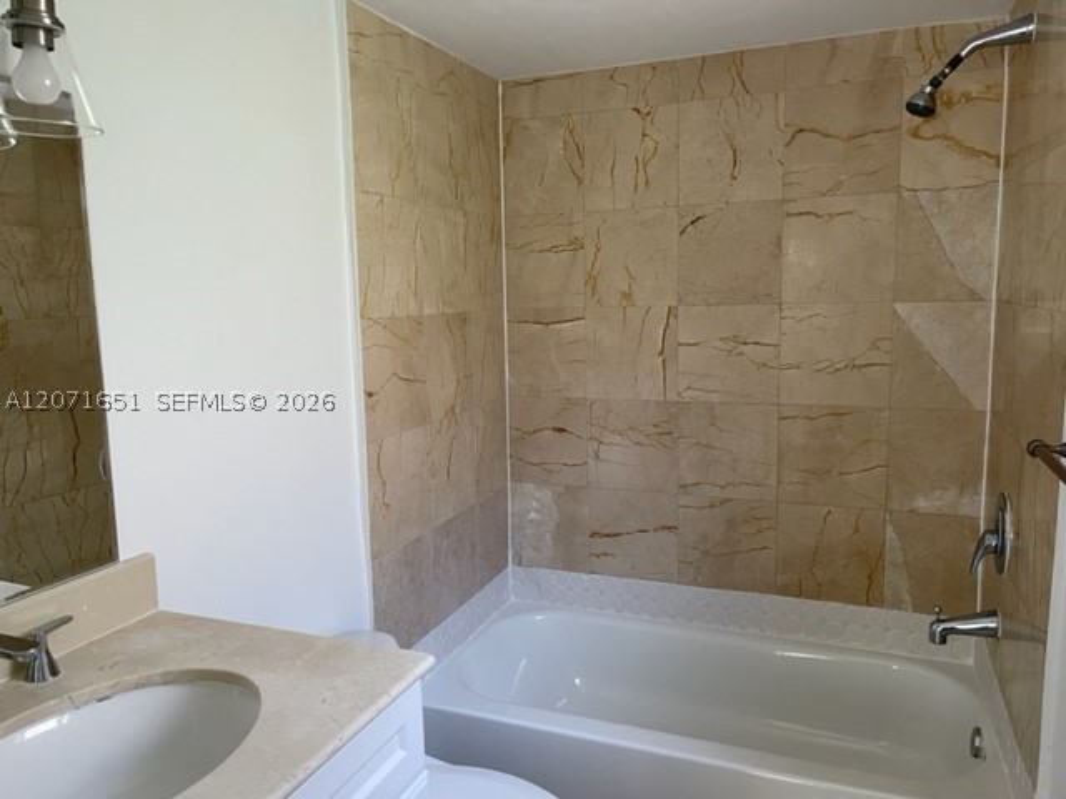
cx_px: 533
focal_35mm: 26
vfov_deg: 53.1
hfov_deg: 67.3
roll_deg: +1.3
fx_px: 801
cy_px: 400
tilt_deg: -9.0
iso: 125
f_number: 1.6
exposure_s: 1/95
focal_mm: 5.1
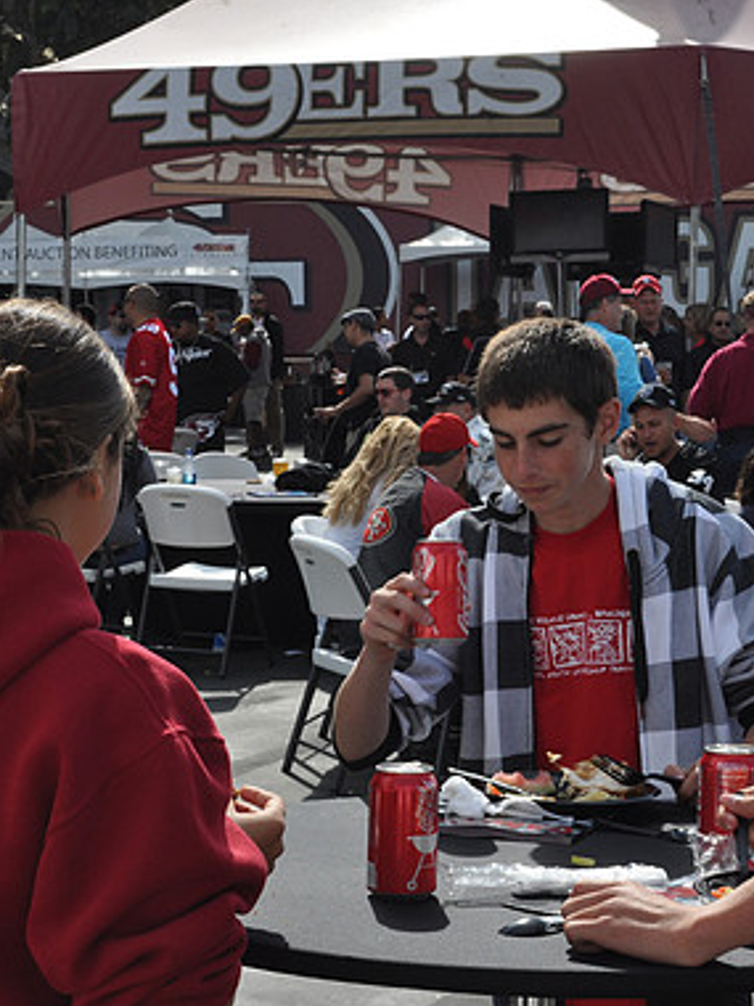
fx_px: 2556
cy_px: 502
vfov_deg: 22.3
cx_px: 484
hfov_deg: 16.8
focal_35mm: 88
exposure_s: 1/200
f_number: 14
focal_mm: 40
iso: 200
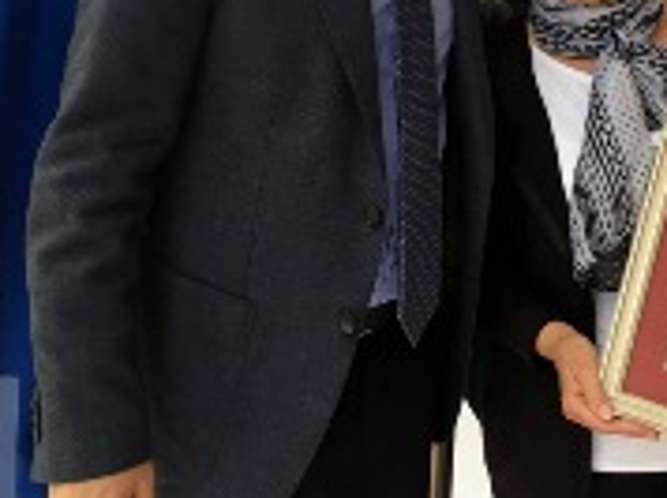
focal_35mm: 62
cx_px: 442
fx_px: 1193
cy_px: 58
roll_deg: -2.1
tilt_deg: -6.3
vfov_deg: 23.0
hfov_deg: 31.0
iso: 25
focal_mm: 4.15
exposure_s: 1/33
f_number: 2.2
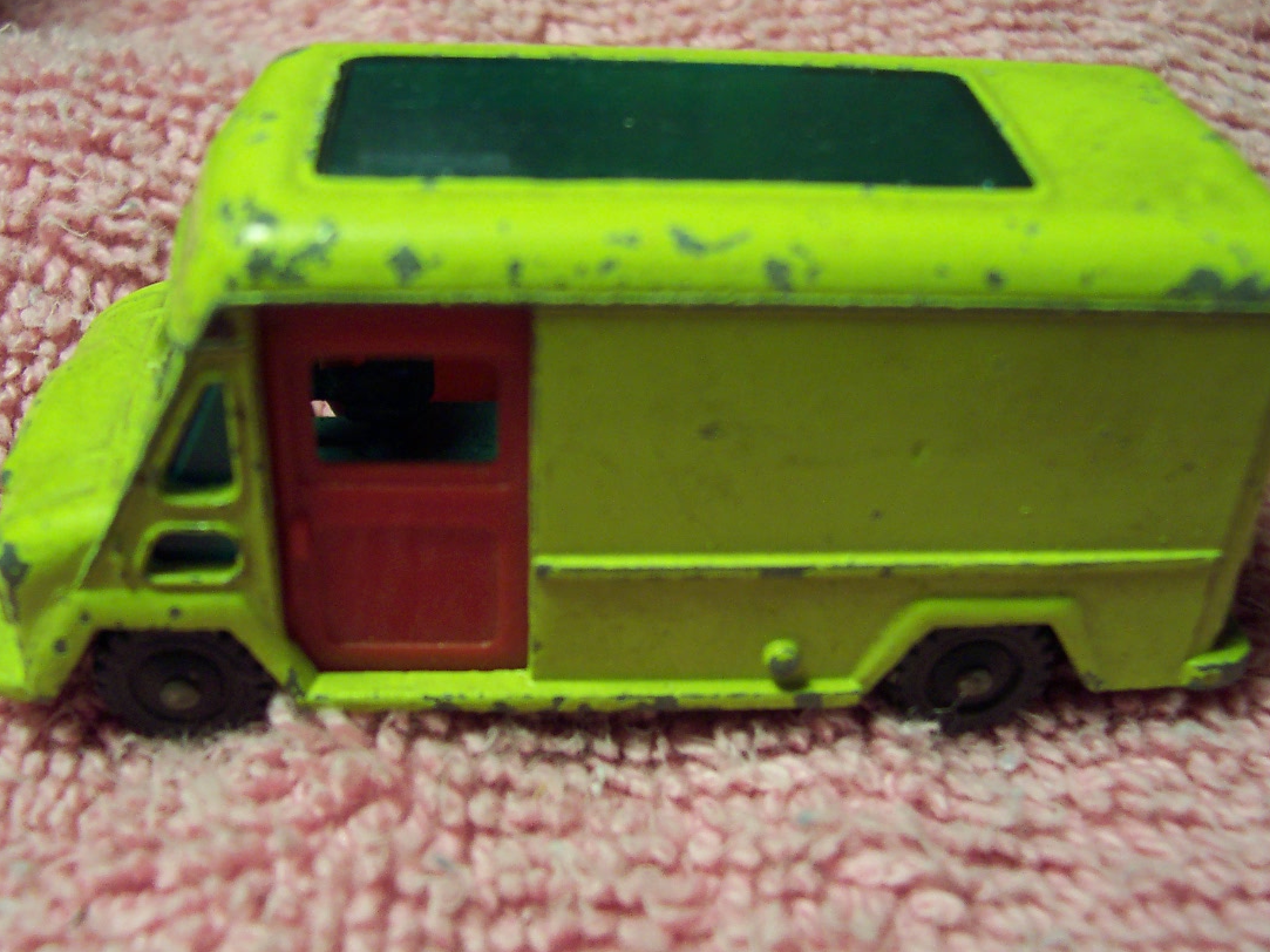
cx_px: 633
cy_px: 488
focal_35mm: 41
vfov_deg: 35.1
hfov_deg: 45.8
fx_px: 1504
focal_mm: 5.6
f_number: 2.8
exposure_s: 1/60
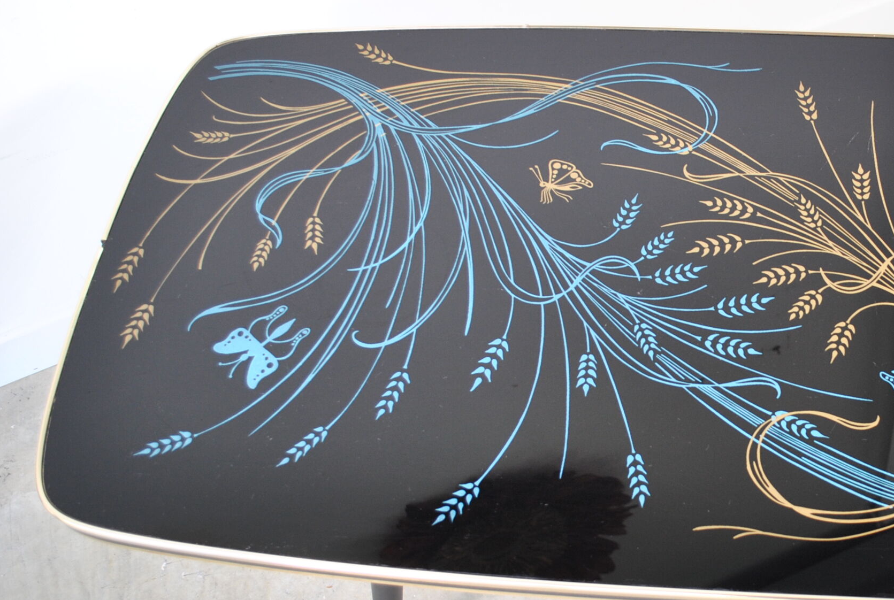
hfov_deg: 36.6
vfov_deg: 26.1
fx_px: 1294
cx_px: 739
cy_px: 348
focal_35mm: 52
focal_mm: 20
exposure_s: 1/40
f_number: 4.5
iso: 200
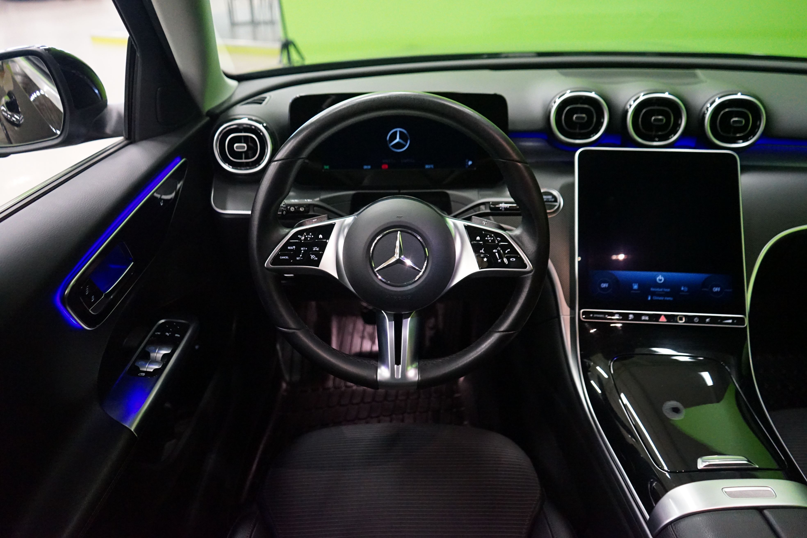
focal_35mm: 28
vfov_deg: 46.4
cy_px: 269
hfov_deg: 65.5
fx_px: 628
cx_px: 404
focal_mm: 28
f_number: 3.5
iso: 6400
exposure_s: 1/60
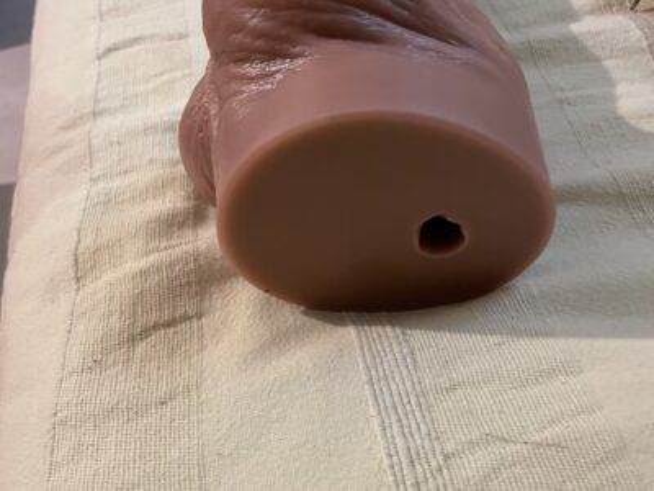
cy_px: 246
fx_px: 491
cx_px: 327
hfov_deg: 67.3
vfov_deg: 53.1
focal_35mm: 26
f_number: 1.6
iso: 400
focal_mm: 4.2
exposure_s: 1/33
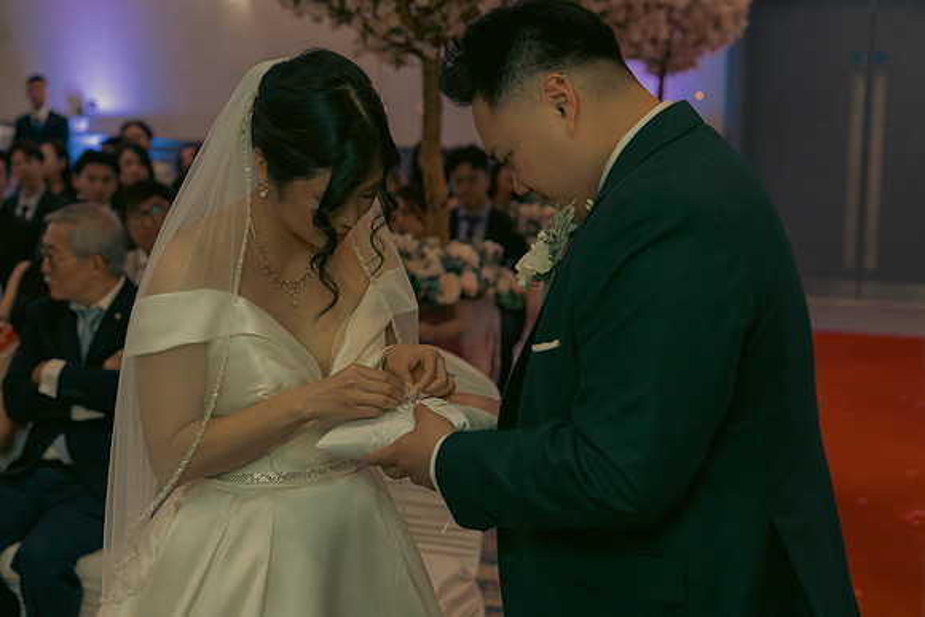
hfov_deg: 34.5
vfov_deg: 23.4
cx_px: 462
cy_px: 308
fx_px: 1491
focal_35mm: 58
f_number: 3.5
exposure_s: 1/160
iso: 2500
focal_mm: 58
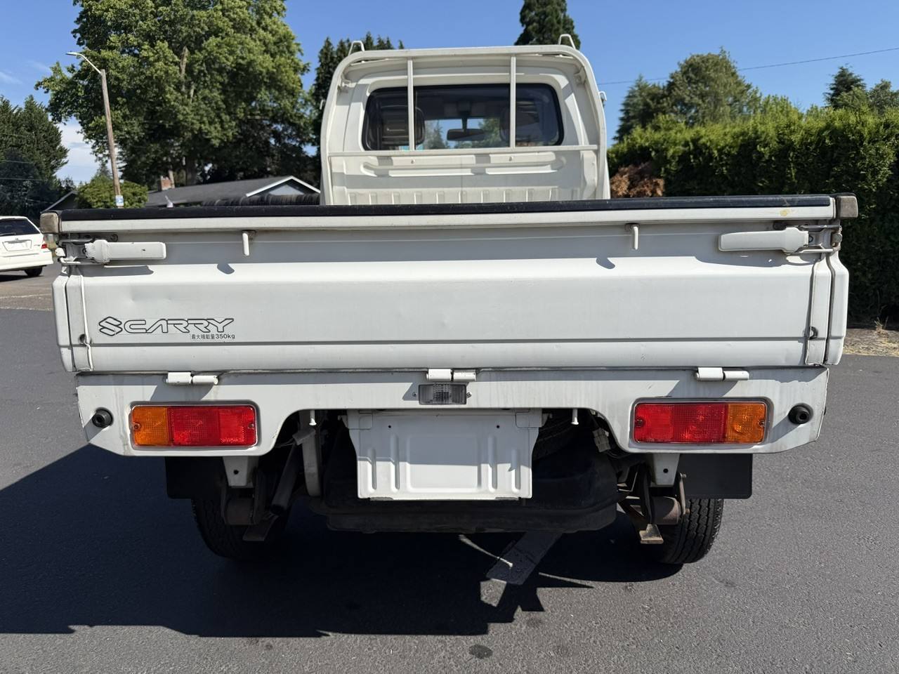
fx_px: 623
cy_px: 337
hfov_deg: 71.6
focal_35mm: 24
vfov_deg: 56.8
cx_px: 450
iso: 80
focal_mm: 6.76
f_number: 1.78
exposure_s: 1/5714
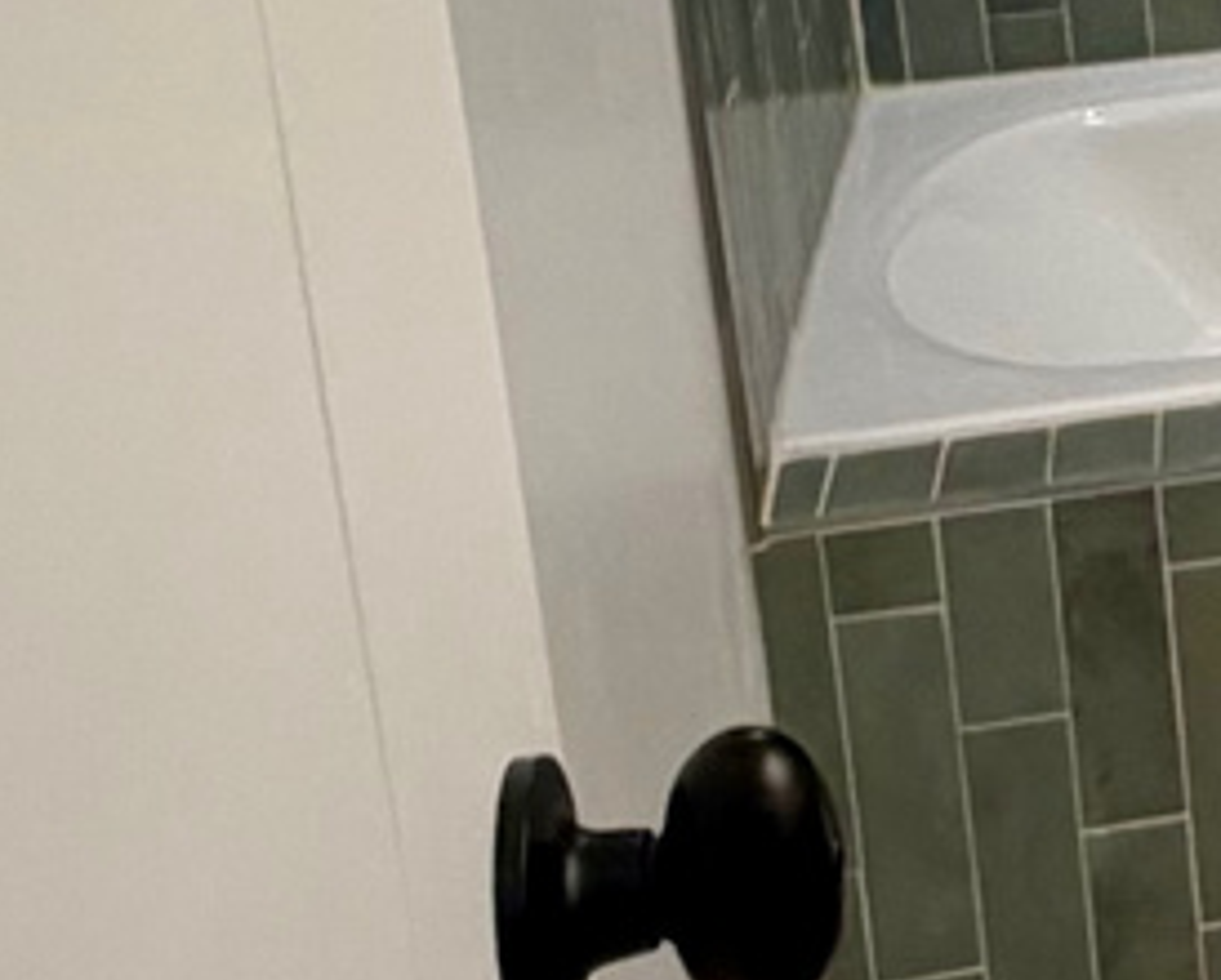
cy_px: -187
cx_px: 2687
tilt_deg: -12.4
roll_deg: +1.1
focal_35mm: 102
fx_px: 3691
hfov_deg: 14.4
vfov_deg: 14.6
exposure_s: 1/120
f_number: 2.2
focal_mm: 2.22
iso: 250
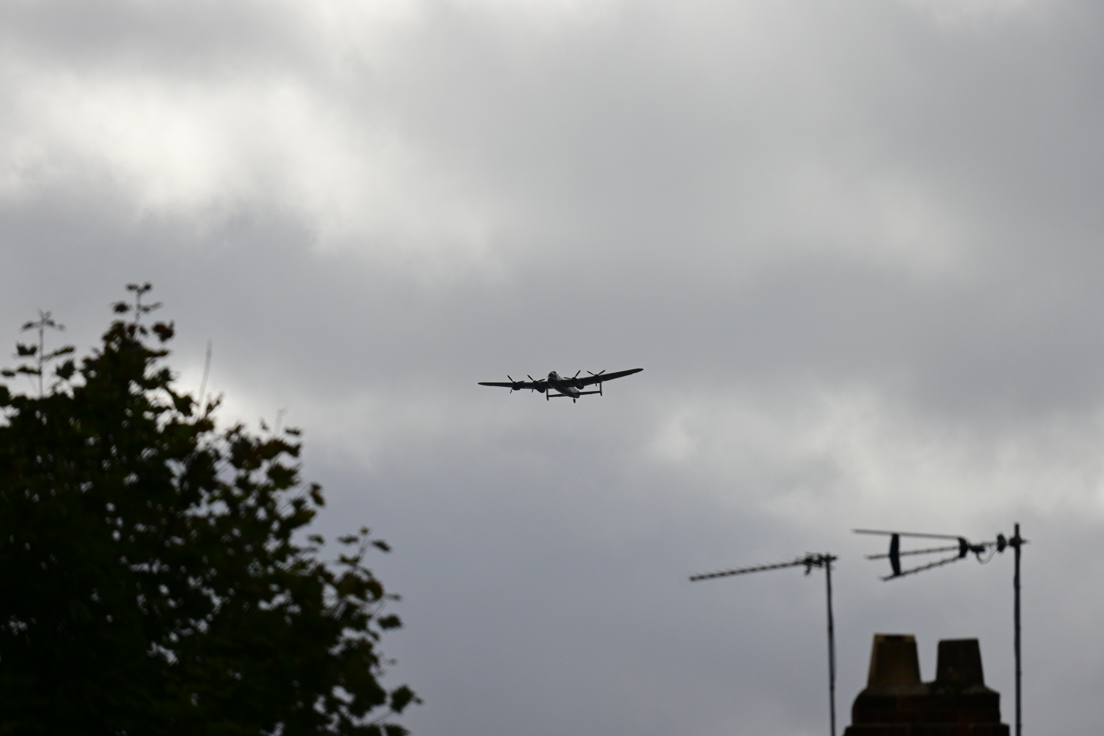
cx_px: 552
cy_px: 368
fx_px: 11499
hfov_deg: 5.5
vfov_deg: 3.7
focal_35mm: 375
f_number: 7.1
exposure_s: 1/3200
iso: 500
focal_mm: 250
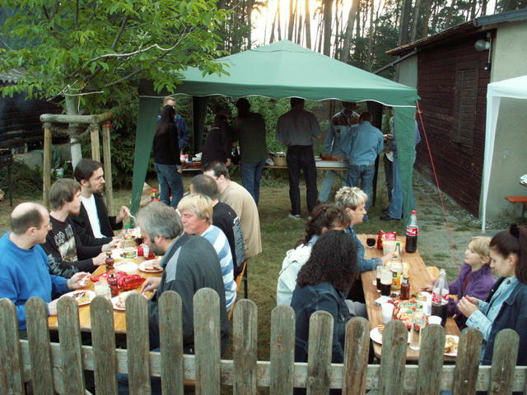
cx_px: 264
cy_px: 198
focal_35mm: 35
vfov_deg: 40.7
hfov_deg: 52.6
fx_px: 533
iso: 125
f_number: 2.8
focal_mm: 5.86
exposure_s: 1/40
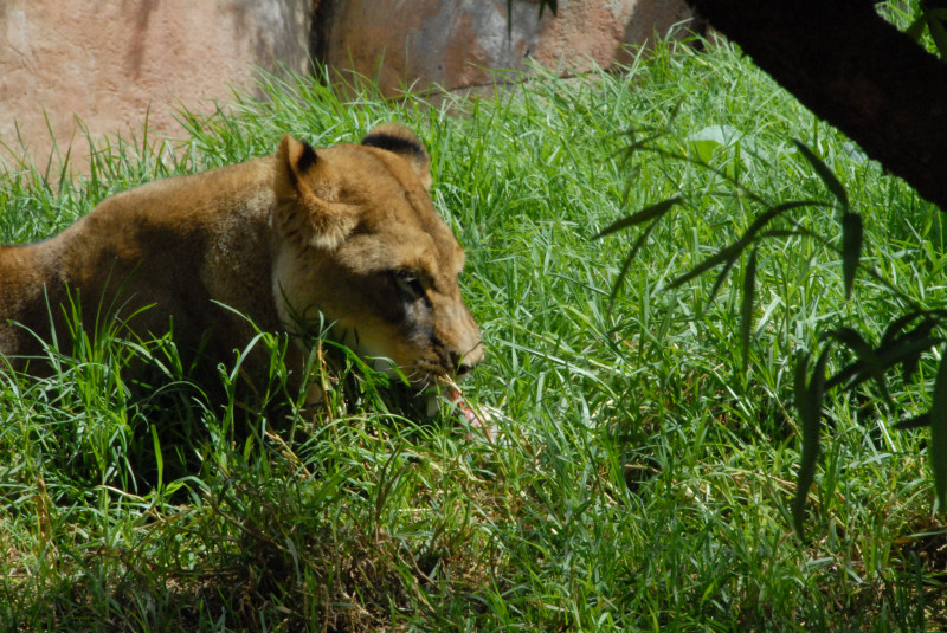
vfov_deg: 4.6
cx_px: 474
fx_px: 7899
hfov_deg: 6.9
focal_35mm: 300
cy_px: 316
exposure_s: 1/125
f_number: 29
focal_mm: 200
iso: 1100
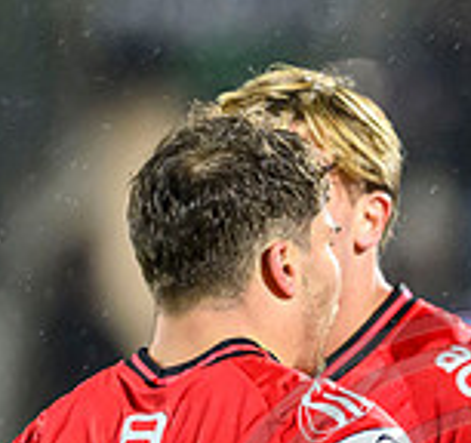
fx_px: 26024
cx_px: 919
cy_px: 643
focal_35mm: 1741
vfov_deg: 1.0
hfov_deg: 1.0
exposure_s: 1/640
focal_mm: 400
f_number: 3.2
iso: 5000
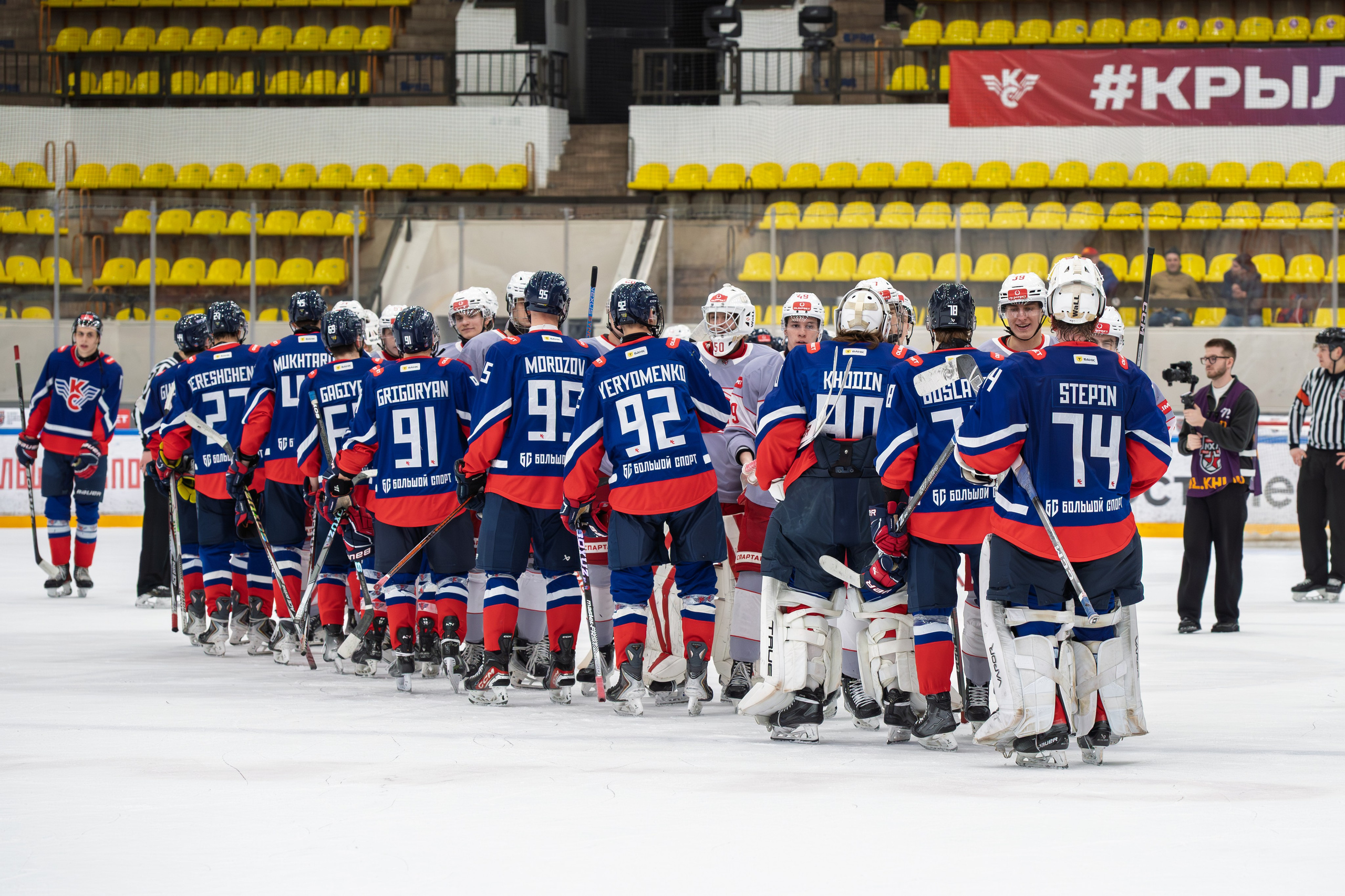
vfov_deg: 9.1
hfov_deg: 13.6
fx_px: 5633
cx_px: 798
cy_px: 494
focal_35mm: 151
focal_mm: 110
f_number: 4.5
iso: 2500
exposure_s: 1/1000
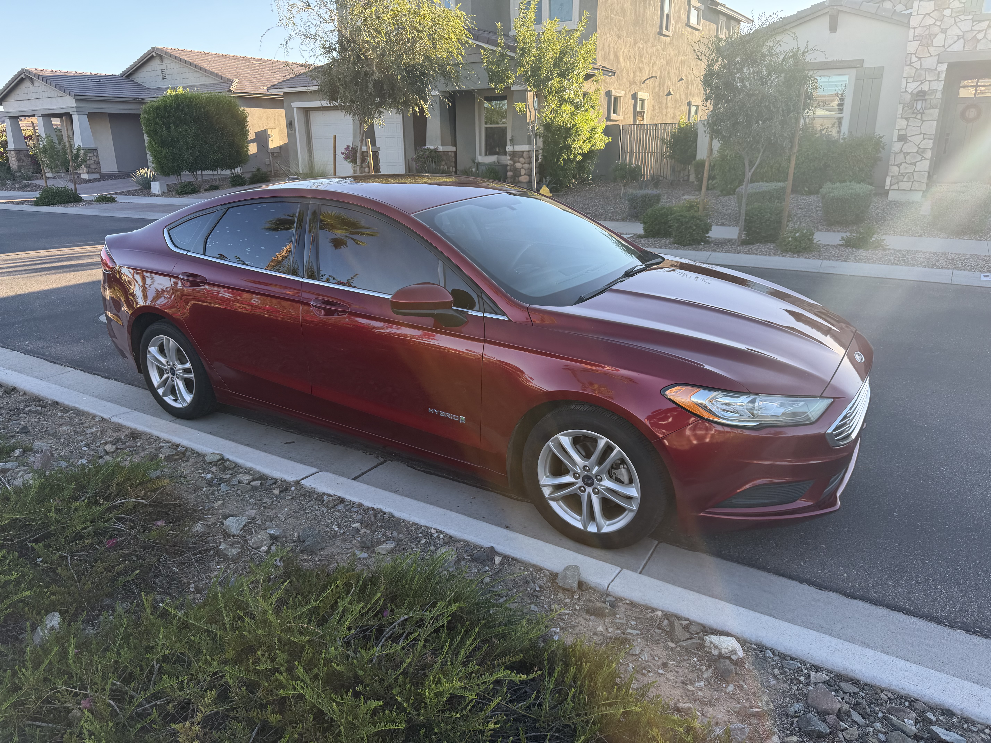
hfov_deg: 71.6
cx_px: 496
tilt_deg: -18.8
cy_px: 372
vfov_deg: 56.8
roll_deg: +0.9
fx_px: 687
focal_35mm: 24
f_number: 1.78
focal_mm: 6.76
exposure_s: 1/654
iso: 80
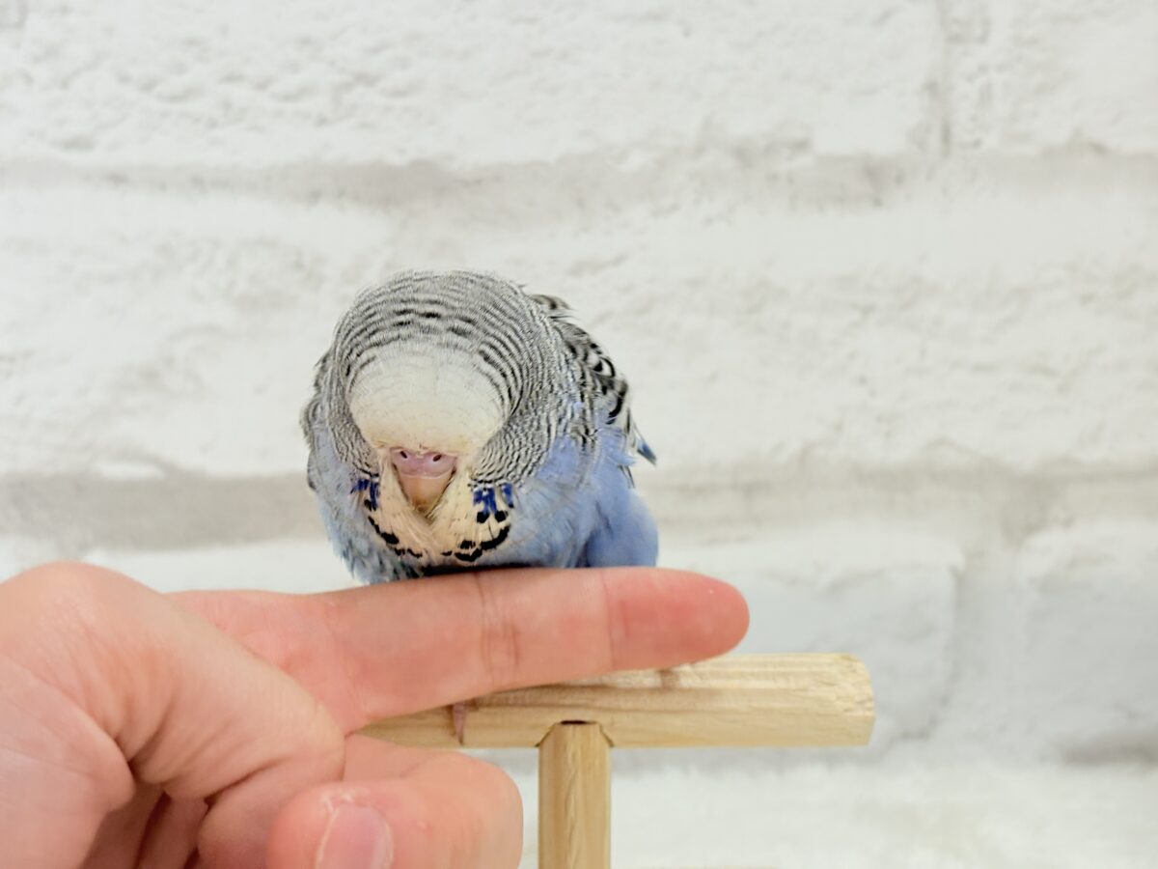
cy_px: 434
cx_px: 579
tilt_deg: -6.3
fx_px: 1740
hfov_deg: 36.8
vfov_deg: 28.0
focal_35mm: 52
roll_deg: +1.8
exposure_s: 1/100
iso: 80
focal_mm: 5.96
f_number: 1.6
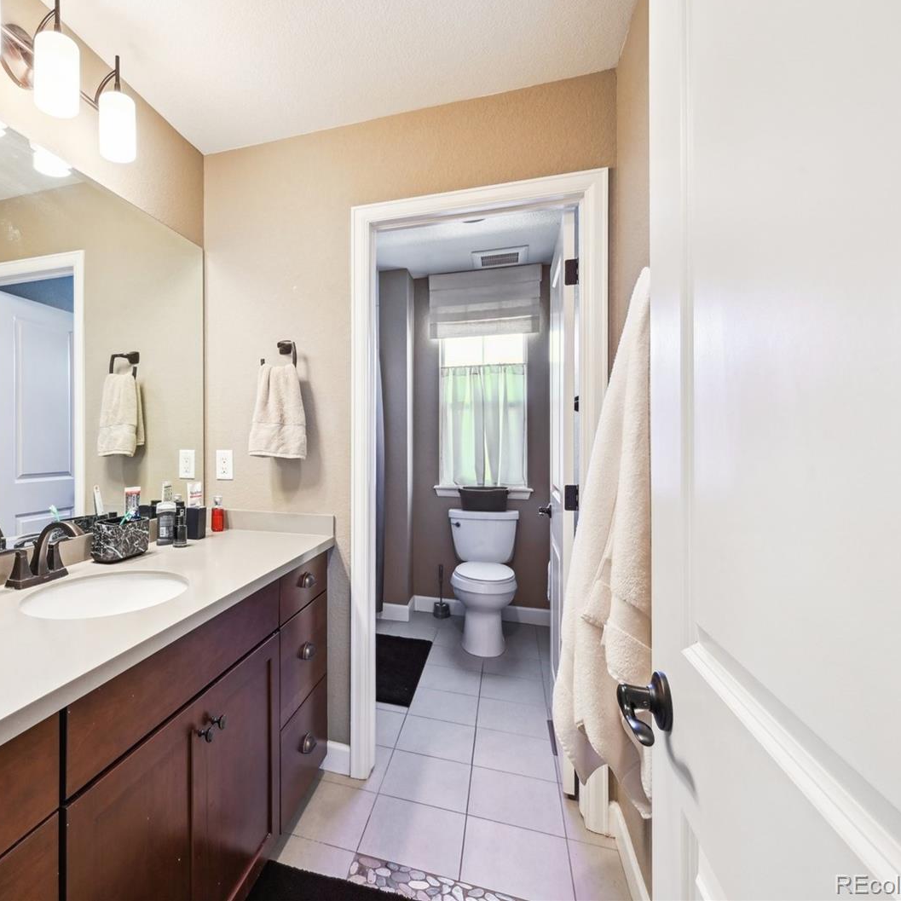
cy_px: 448
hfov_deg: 77.8
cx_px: 291
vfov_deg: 80.7
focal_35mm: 18
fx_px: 530
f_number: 10
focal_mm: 14
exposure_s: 1/8
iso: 400
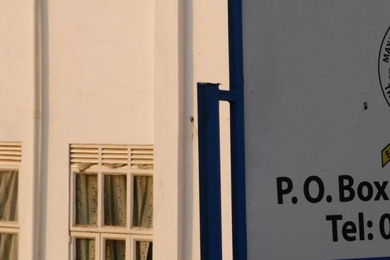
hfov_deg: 10.3
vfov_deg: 6.9
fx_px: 2155
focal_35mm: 199
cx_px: 256
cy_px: 80
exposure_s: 1/320
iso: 100
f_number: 4.7
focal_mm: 17.5
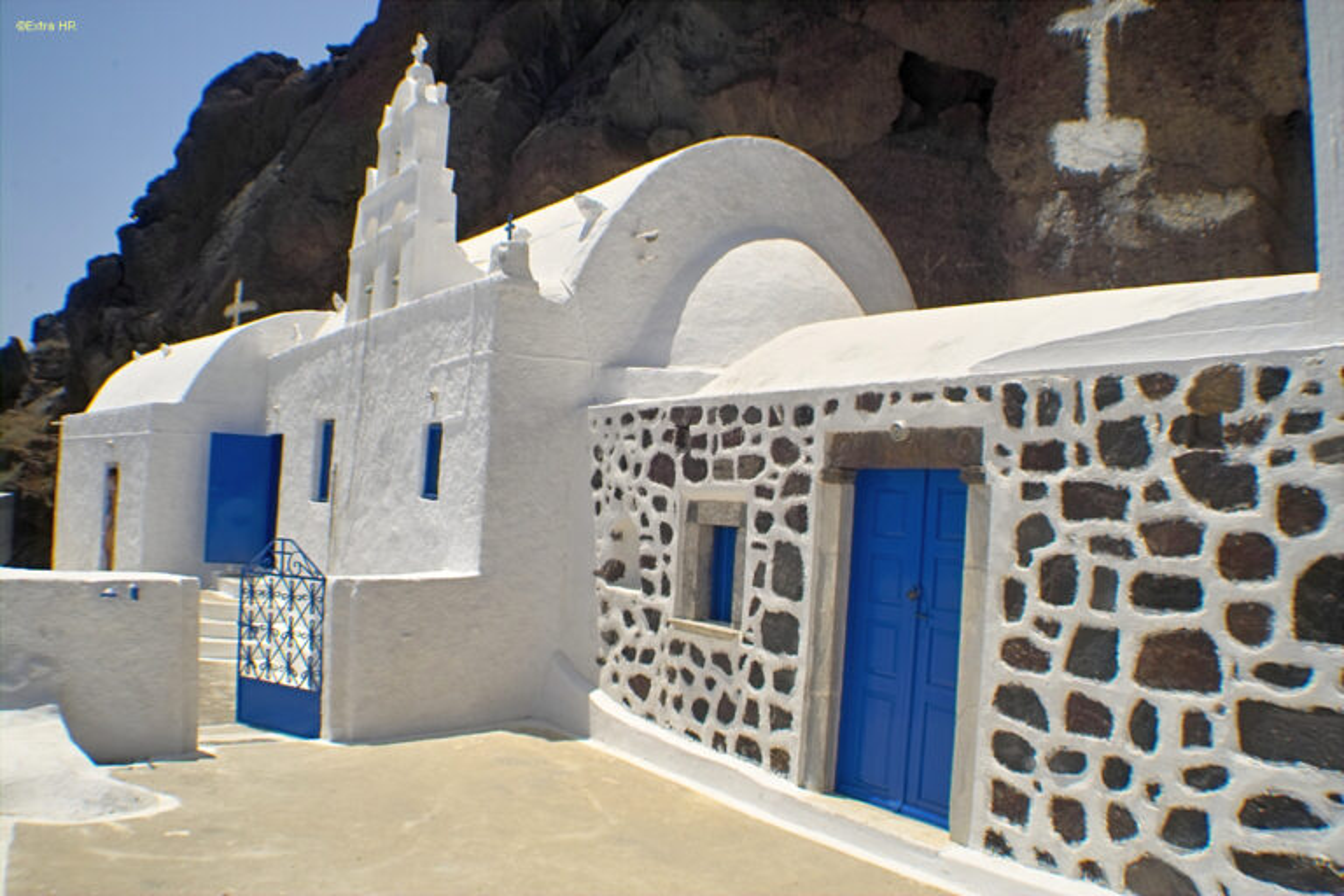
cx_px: 672
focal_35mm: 37
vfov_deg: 35.9
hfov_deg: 51.9
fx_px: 1381
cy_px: 448
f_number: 5.6
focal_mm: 22
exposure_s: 1/800
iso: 100
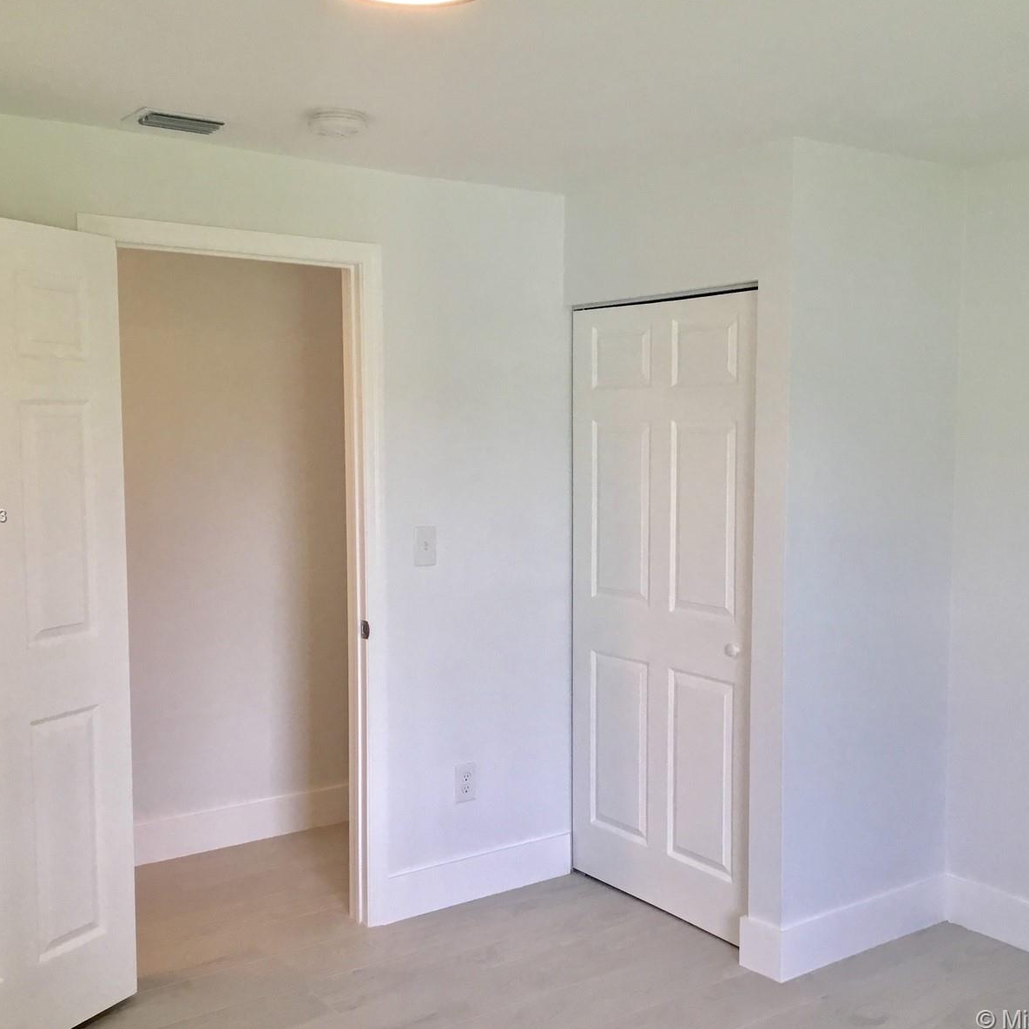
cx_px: 564
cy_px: 517
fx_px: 1244
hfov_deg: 44.9
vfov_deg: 44.9
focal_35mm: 37
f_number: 2.4
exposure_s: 1/40
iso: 25
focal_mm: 3.3
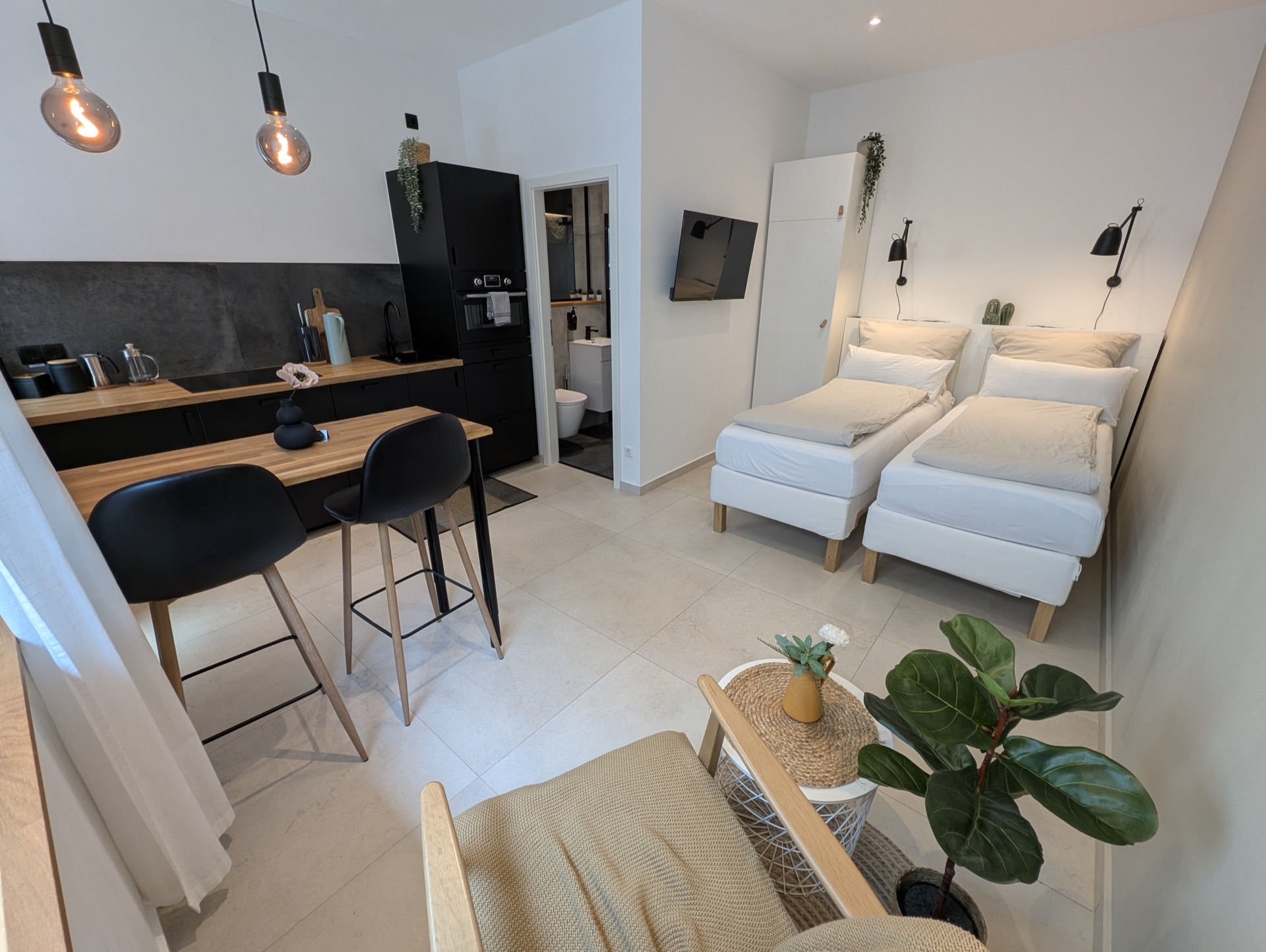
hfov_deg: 106.1
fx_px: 476
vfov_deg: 90.0
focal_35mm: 13
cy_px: 476
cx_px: 633
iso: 33
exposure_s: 1/23.8
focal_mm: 1.95
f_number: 2.2
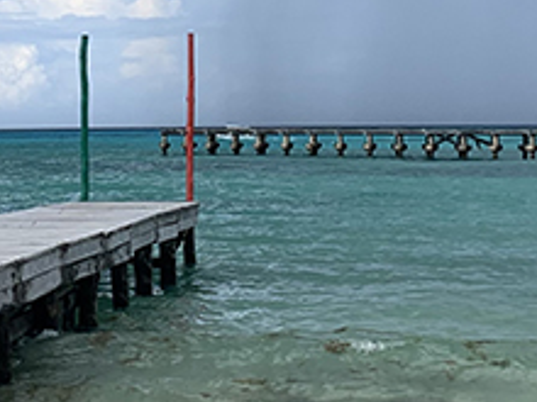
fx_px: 1815
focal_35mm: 117
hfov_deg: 16.7
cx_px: 115
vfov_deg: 12.4
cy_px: -76
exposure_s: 1/2309
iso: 25
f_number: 1.8
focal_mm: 4.25
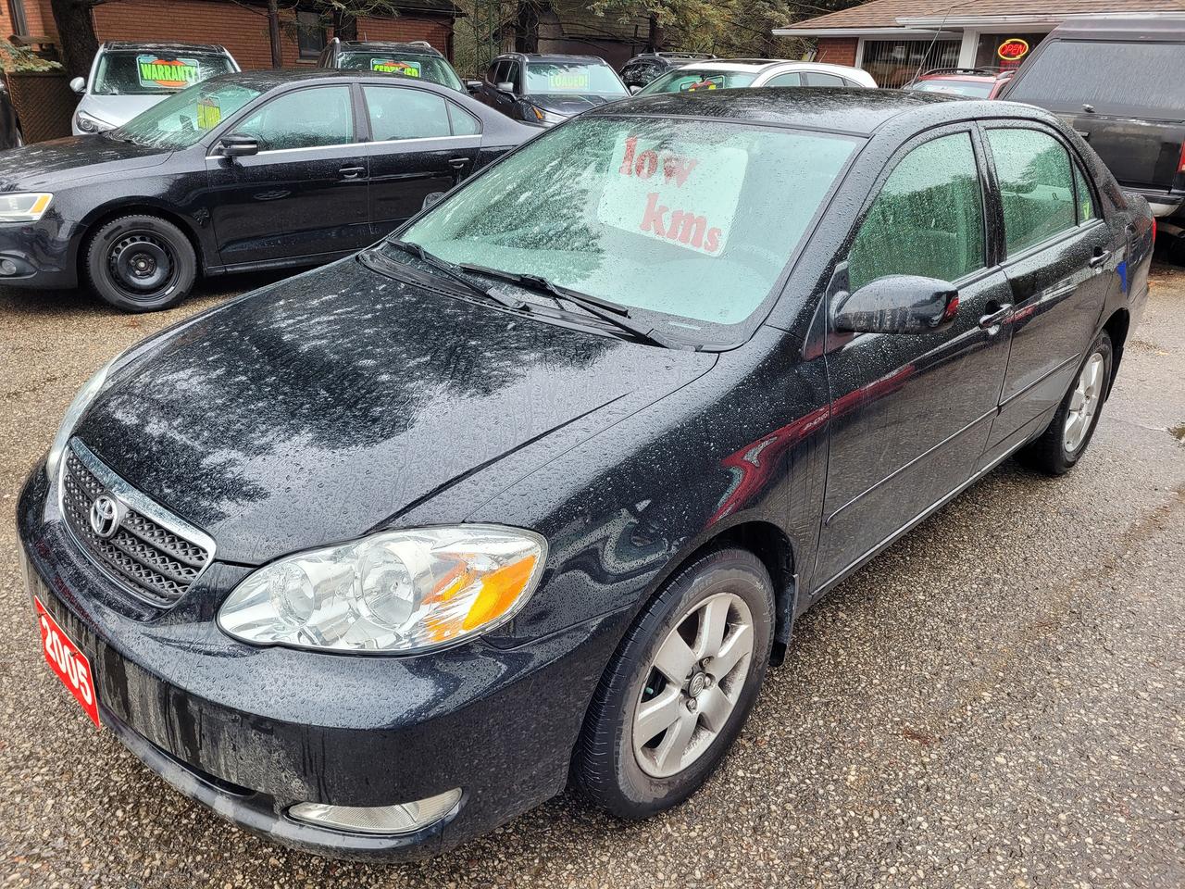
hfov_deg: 67.3
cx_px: 592
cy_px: 444
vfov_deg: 53.1
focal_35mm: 26
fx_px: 890
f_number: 1.8
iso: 40
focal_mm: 5.4
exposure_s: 1/205
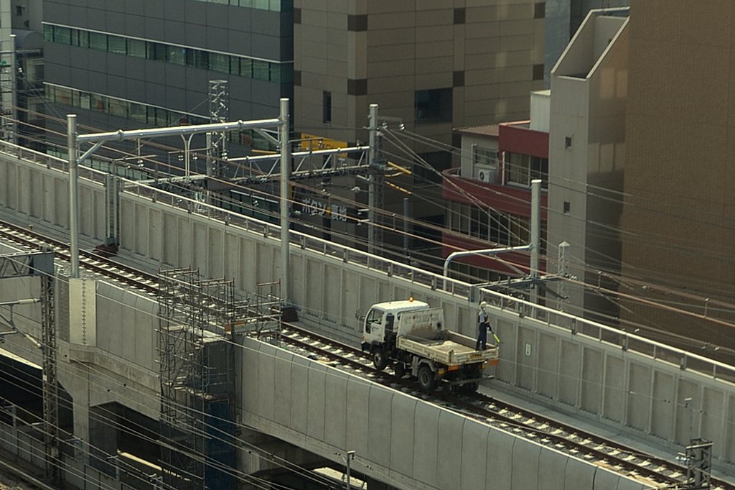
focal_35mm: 60
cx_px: 368
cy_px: 245
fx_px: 1225
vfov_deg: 22.6
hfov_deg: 33.4
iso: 125
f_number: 8
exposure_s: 1/250
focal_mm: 40
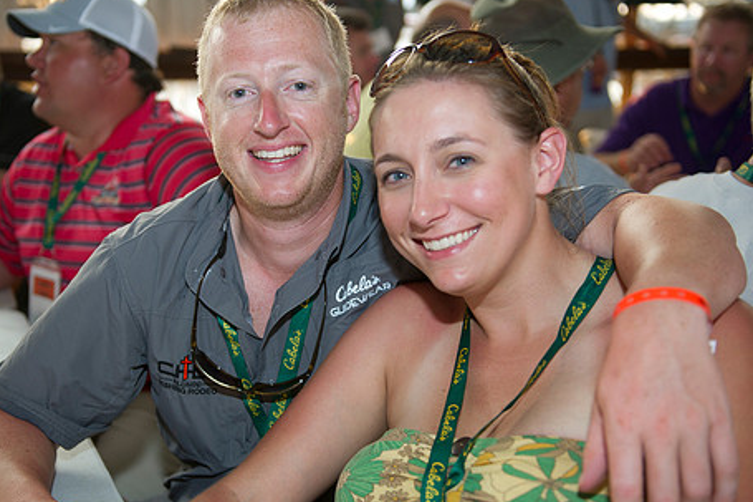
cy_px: 282
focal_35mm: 51
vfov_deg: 26.4
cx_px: 333
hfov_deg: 38.8
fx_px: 1066
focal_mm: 40
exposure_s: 1/100
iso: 800
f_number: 2.8
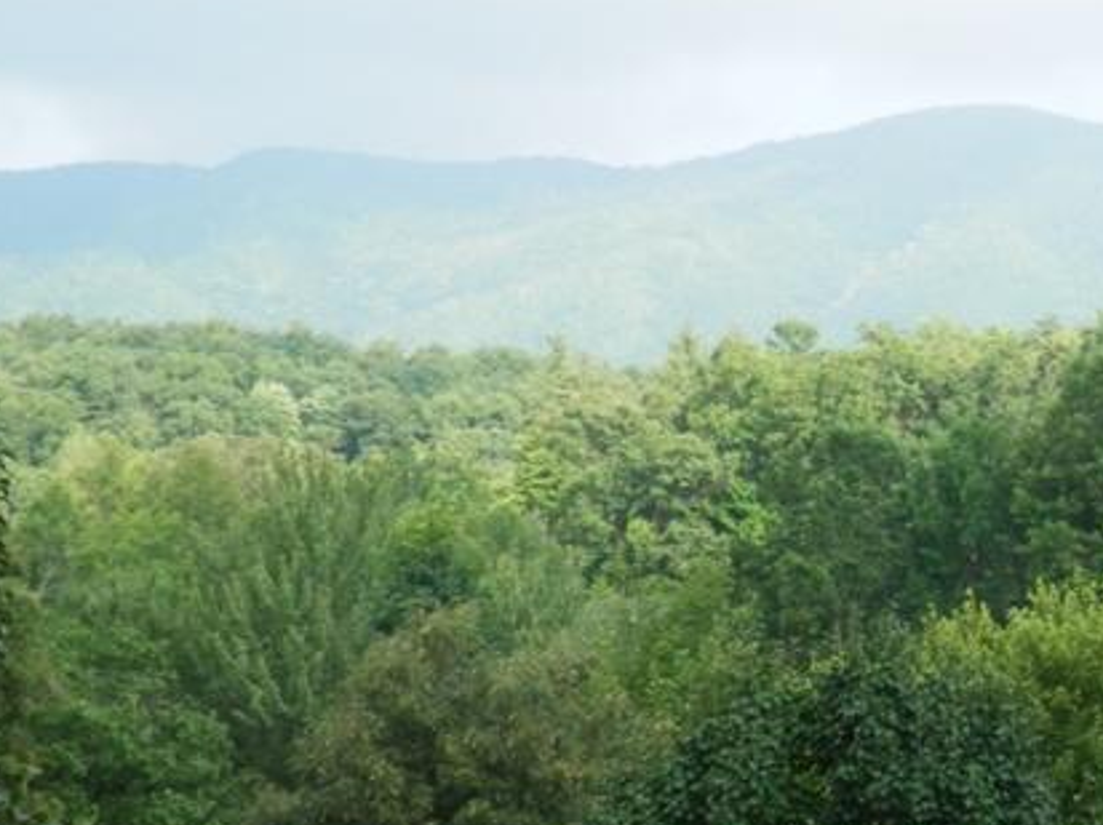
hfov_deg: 20.3
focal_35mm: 95
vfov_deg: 15.5
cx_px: 967
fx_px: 3024
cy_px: 555
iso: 80
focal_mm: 8.9
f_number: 4
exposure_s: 1/200
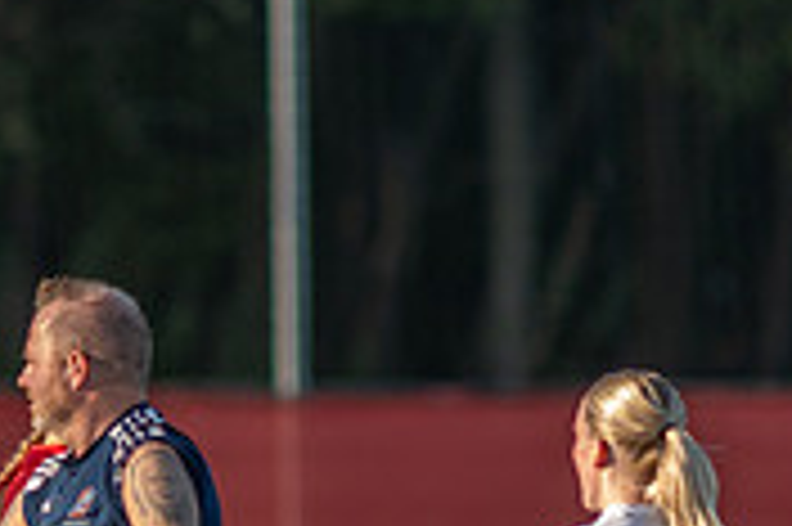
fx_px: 33057
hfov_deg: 1.4
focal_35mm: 1504
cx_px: -356
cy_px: 623
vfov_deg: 0.9
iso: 360
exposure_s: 1/2000
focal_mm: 300
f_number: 3.2
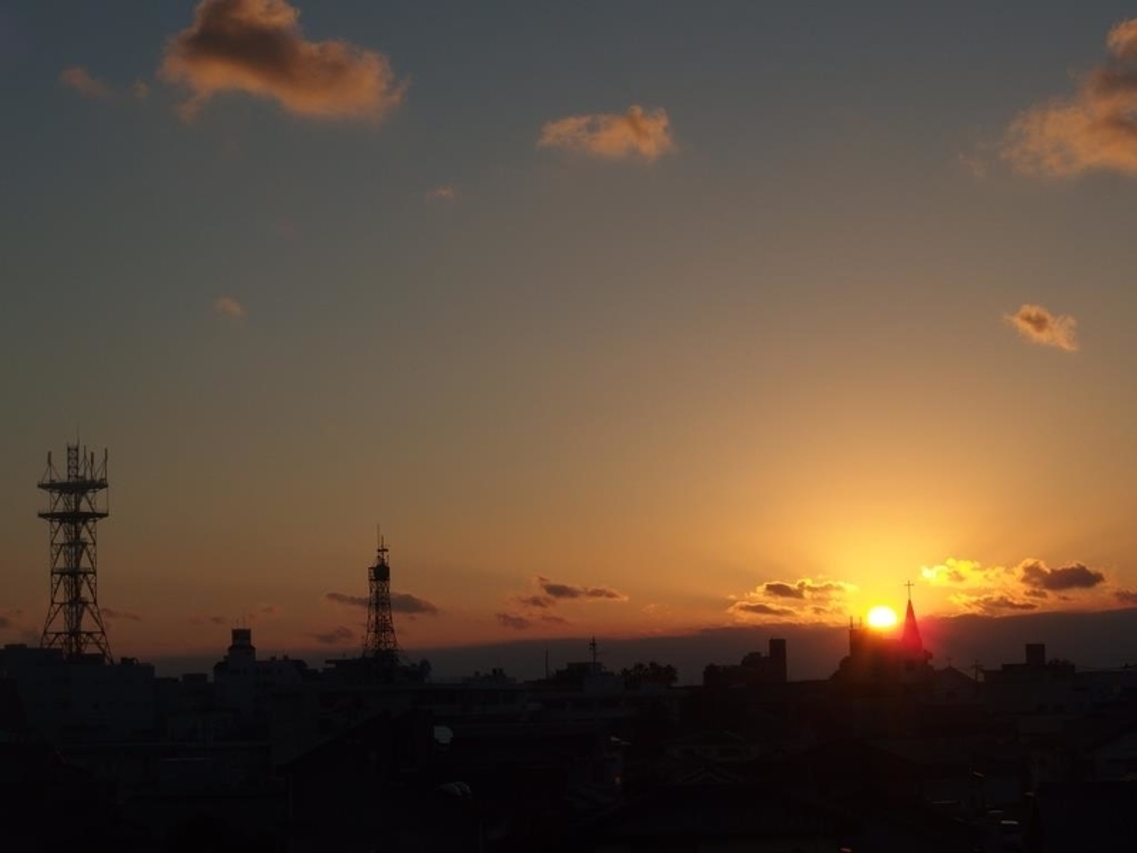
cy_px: 426
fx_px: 2661
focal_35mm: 81
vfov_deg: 18.2
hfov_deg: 24.1
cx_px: 568
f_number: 7.1
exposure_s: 1/800
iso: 100
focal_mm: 14.4
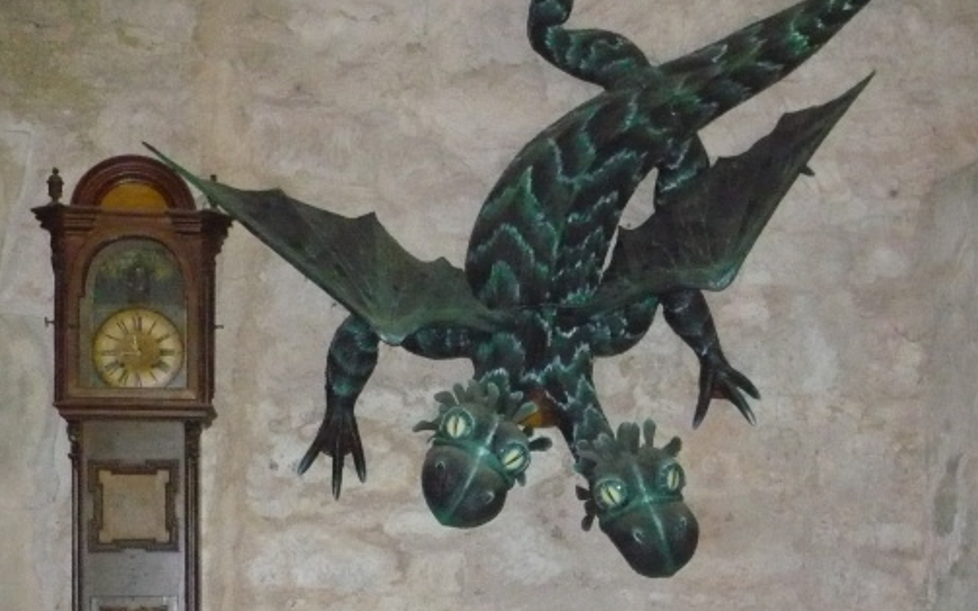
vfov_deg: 21.4
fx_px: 1572
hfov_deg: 34.1
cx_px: 677
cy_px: 562
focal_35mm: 59
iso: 640
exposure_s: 1/30
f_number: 2.8
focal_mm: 5.8
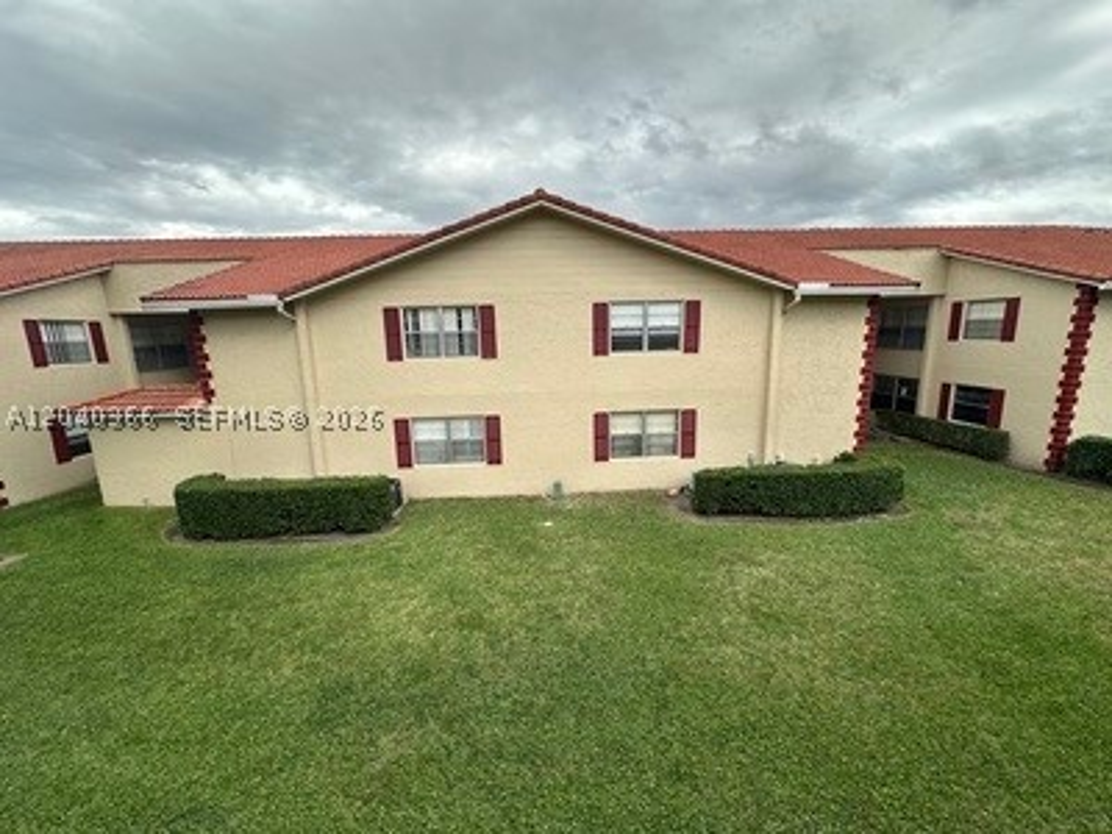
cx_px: 556
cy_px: 417
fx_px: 450
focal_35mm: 14
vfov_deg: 85.7
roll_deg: +2.4
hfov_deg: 102.1
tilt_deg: -9.6
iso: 40
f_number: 2.2
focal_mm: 2.22
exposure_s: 1/707
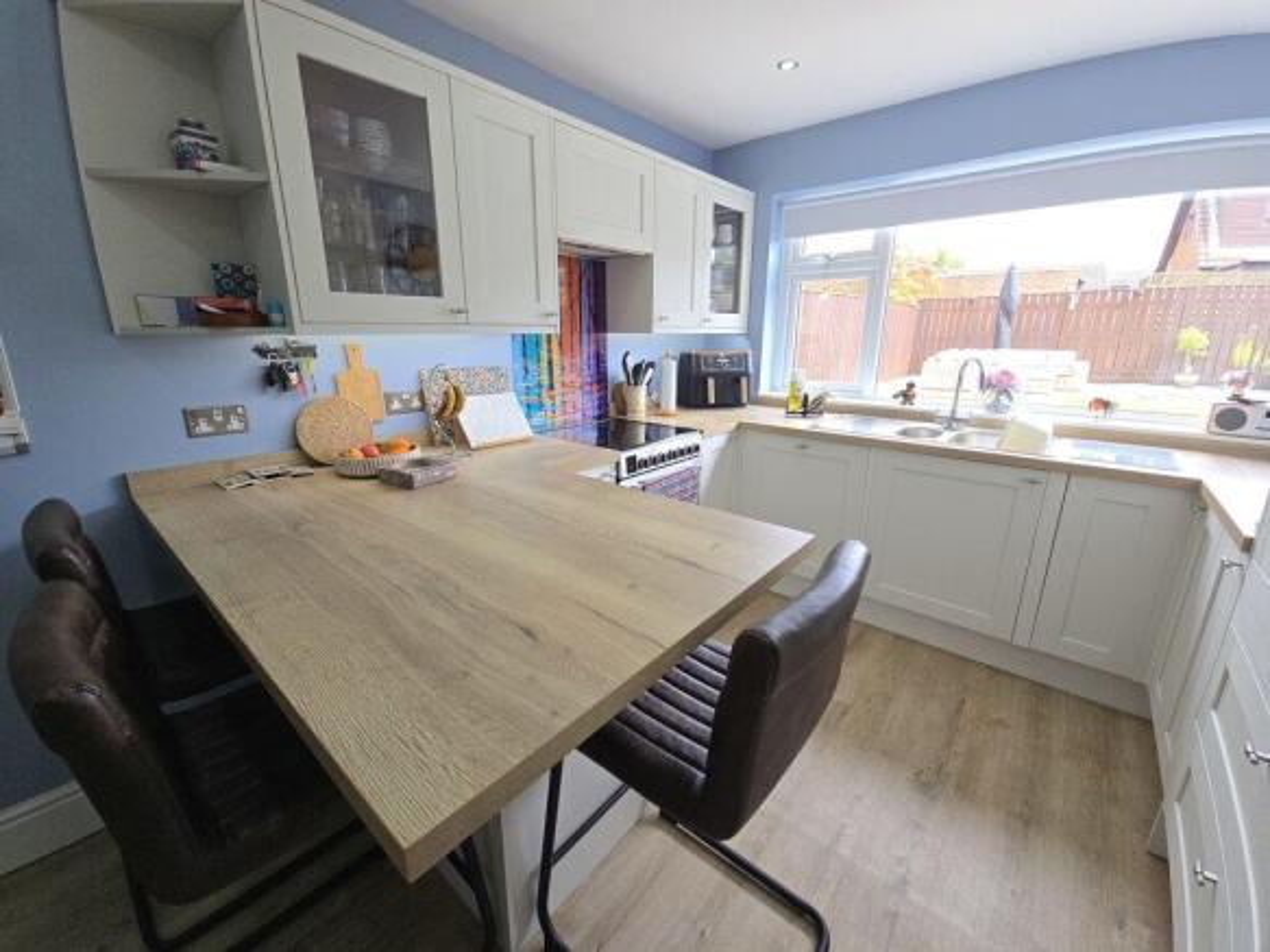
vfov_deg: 89.9
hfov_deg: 106.2
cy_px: 476
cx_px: 635
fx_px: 477
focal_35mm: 13
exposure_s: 1/100
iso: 80
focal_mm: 2.2
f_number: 2.2
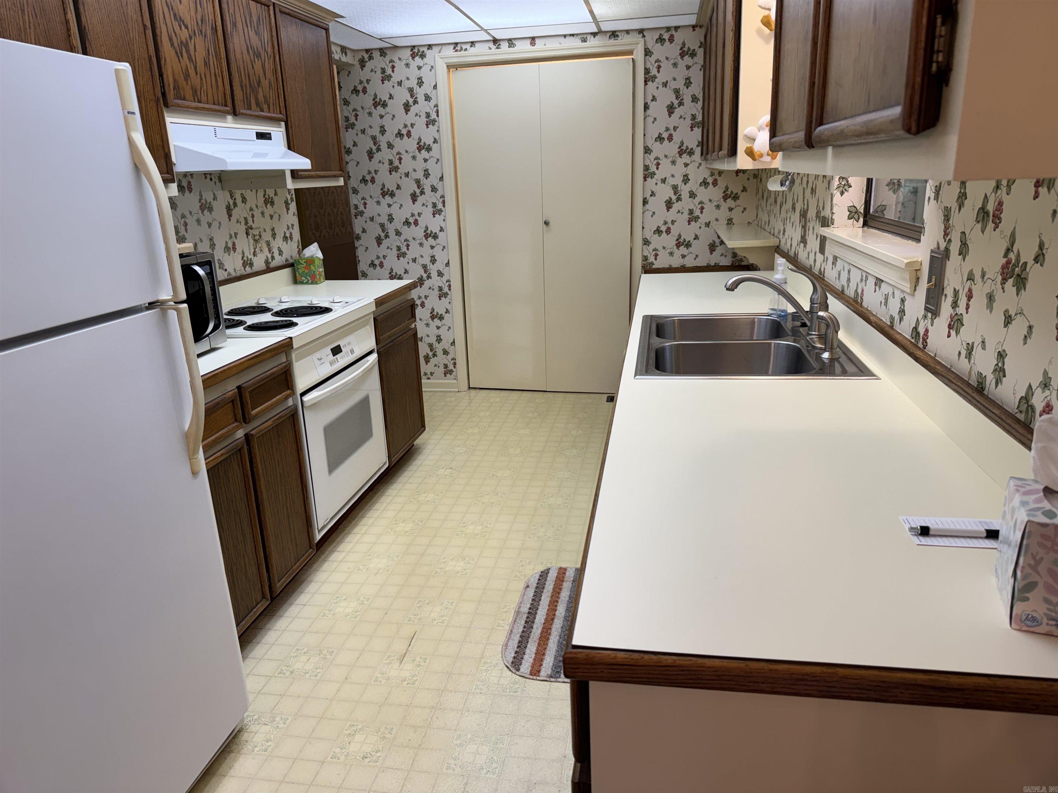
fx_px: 734
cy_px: 396
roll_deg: +2.3
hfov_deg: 71.6
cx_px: 529
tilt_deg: -14.9
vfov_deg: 56.8
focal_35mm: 24
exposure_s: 1/120
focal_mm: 6.76
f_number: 1.78
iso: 100
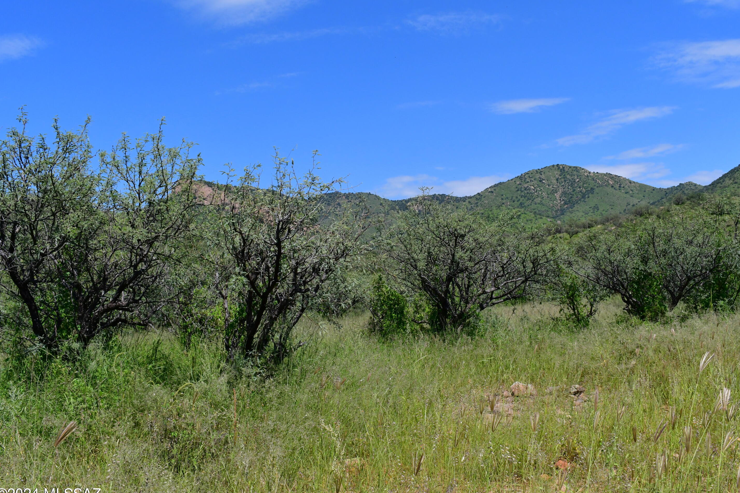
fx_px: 781
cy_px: 258
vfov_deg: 35.1
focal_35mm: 38
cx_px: 385
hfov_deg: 50.7
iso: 800
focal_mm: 24
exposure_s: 1/1250
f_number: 13
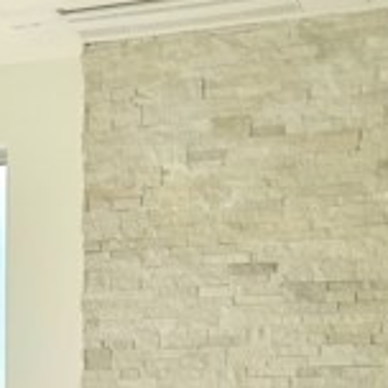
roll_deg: +0.3
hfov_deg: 17.2
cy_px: 472
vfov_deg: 17.1
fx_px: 1230
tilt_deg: -3.5
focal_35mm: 97
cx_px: -66
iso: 32
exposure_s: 1/5917
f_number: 1.6
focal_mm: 5.1
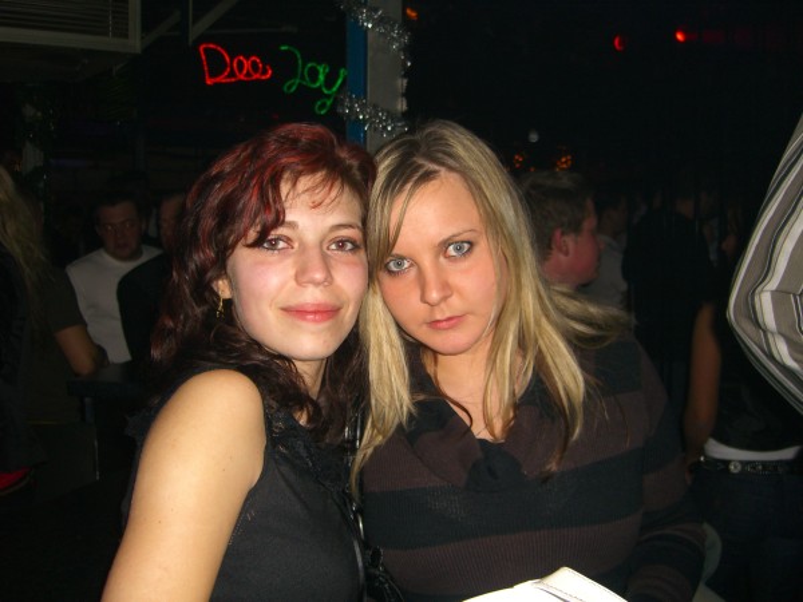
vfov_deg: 37.7
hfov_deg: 49.0
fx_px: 881
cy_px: 301
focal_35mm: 38
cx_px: 402
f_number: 2.8
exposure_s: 1/60
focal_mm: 7.9
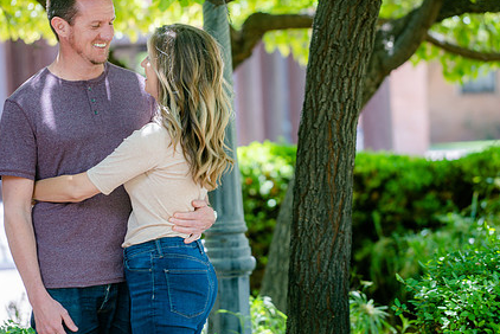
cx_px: 236
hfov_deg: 8.9
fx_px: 3224
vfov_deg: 5.9
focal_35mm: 232
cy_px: 140
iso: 160
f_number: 4
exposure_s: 1/100
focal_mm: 169
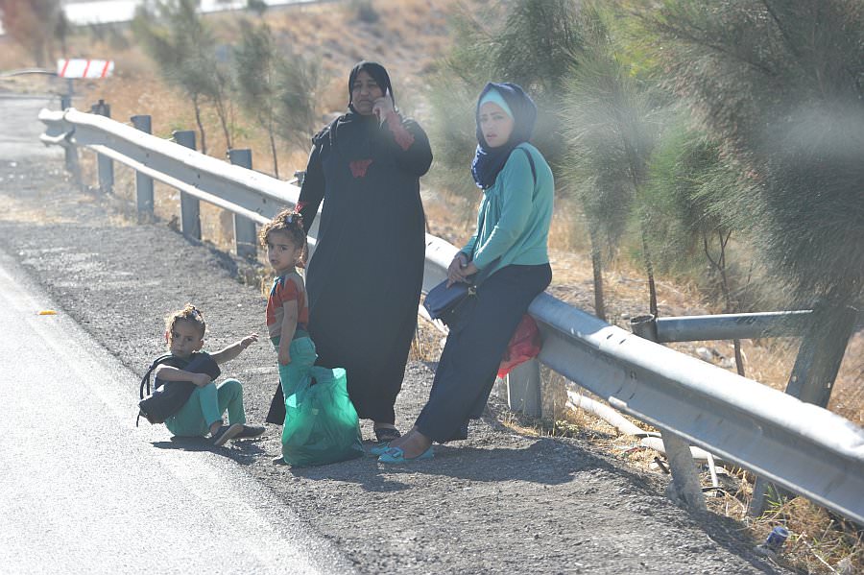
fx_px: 4797
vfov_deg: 6.9
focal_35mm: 200
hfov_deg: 10.3
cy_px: 288
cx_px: 432
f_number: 9
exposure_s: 1/320
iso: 200
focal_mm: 200
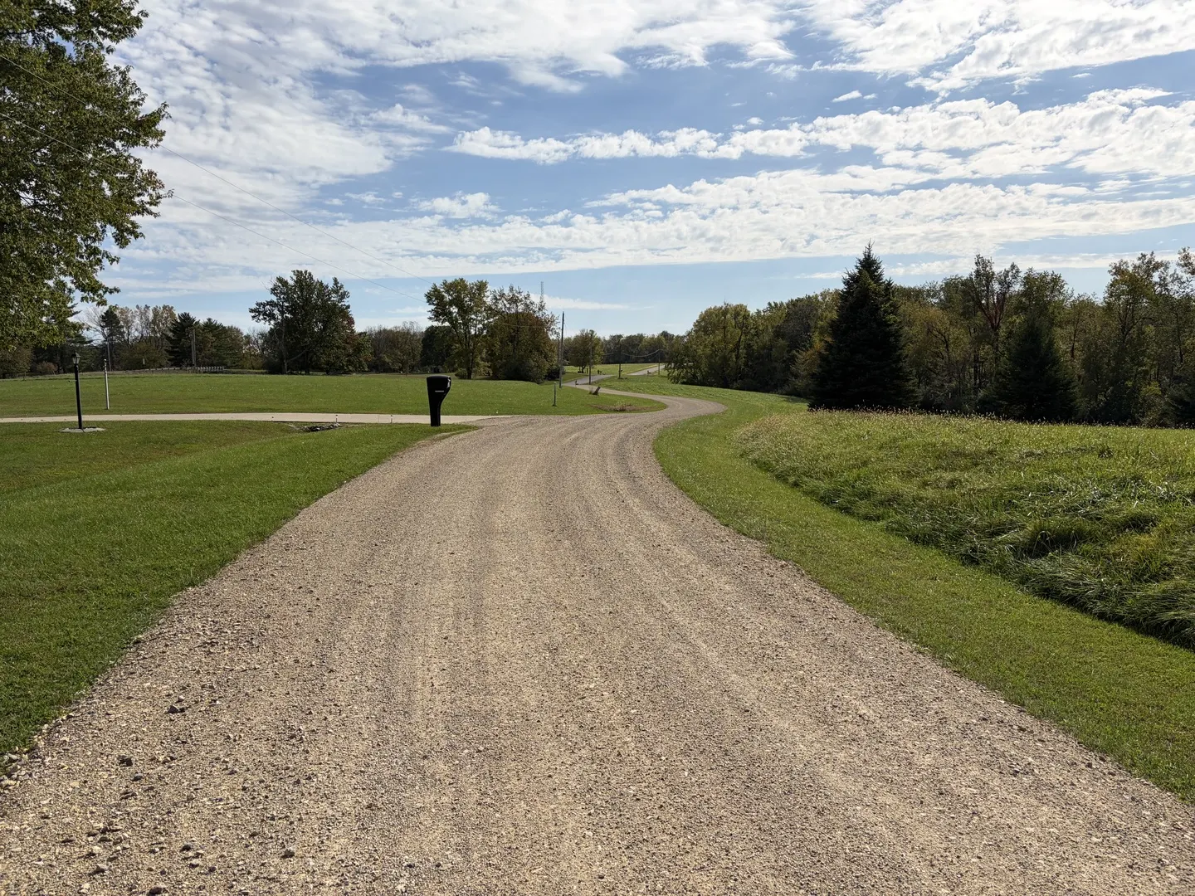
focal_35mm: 26
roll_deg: +2.1
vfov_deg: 53.1
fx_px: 898
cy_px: 448
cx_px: 598
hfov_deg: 67.3
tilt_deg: -5.0
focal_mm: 5.96
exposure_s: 1/6993
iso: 50
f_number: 1.6
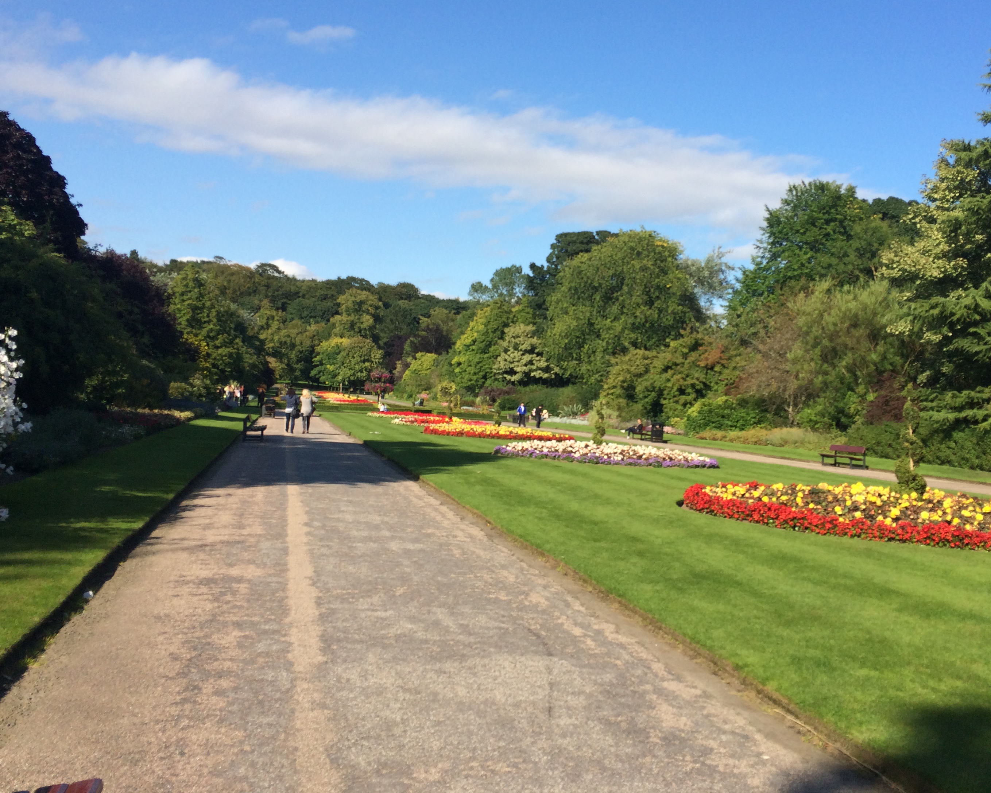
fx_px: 997
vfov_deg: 43.3
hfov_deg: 52.7
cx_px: 560
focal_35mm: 34
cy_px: 355
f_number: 2.2
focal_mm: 4.15
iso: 32
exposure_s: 1/1953
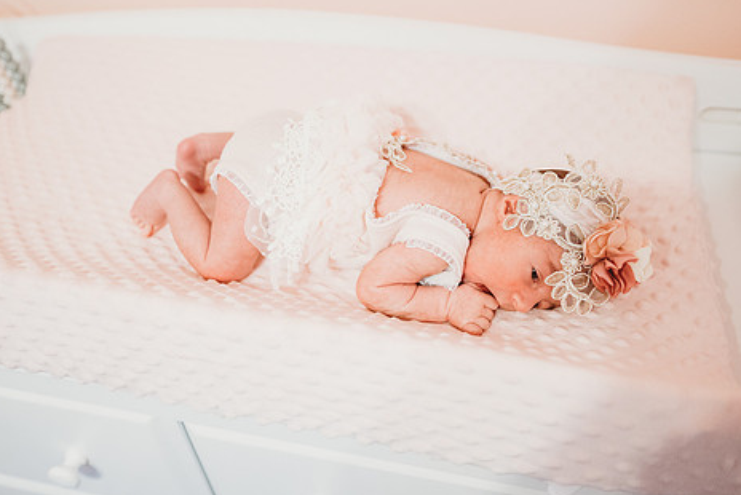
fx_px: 618
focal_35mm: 30
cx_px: 355
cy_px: 212
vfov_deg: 43.5
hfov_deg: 61.9
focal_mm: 24
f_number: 1.8
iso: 1600
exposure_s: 1/160
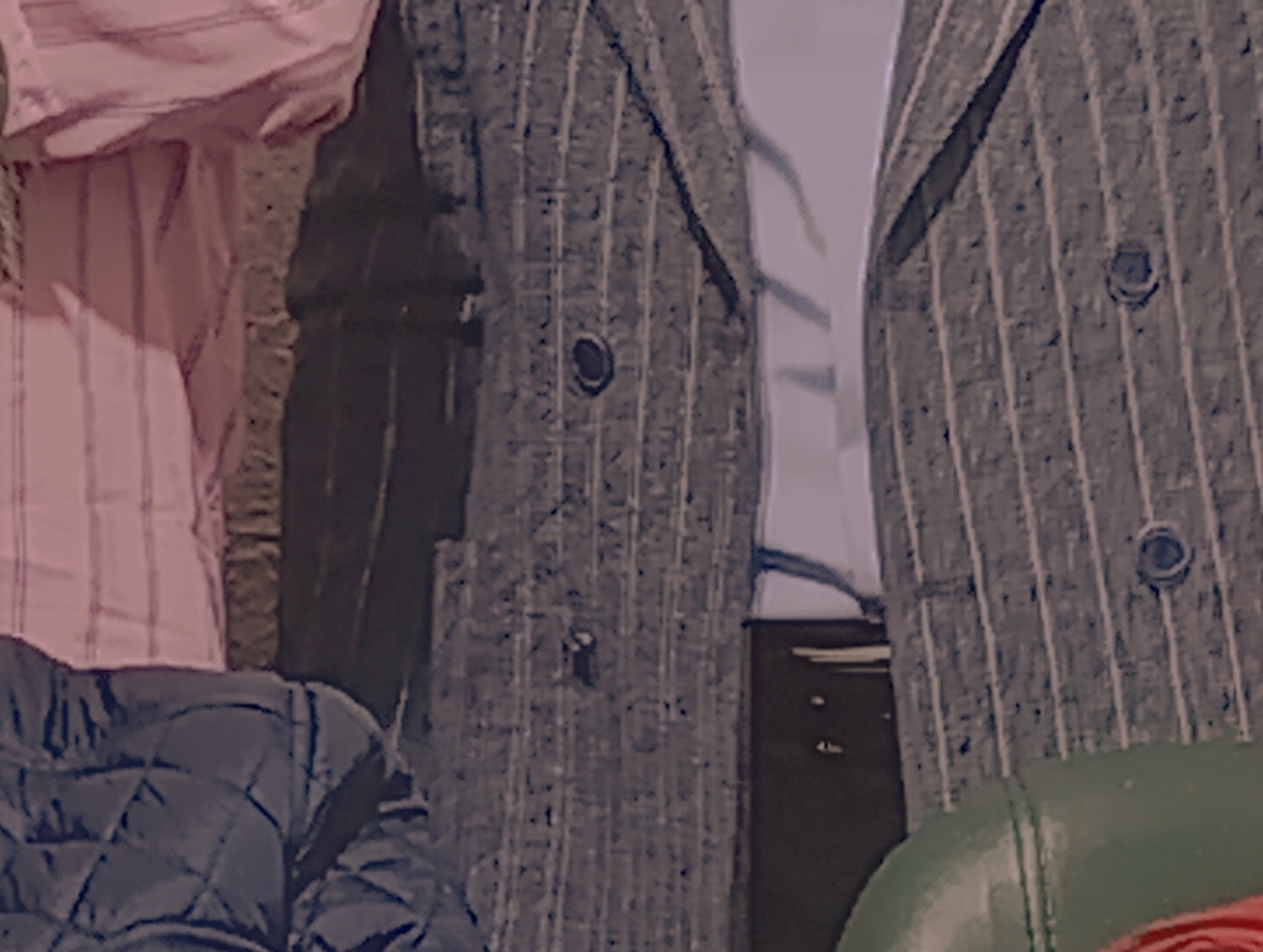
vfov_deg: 5.7
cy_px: 161
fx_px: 9502
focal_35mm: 260
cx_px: -673
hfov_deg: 7.5
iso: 1219
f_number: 1.65
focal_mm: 6.11
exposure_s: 1/50
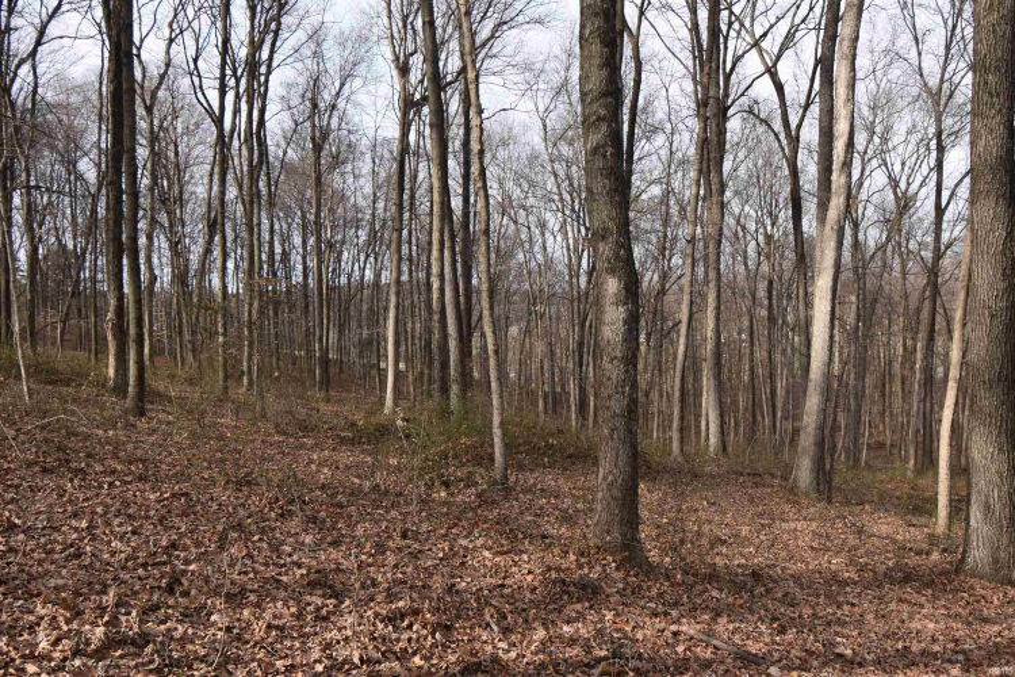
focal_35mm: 30
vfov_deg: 43.6
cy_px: 338
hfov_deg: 61.9
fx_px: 846
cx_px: 508
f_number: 8
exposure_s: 1/250
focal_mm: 20
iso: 220
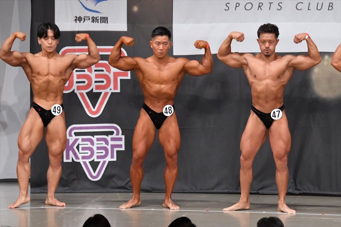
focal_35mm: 225
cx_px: 170
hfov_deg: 9.2
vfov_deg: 6.1
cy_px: 114
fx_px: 2130
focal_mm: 150
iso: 6400
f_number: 5.6
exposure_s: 1/400
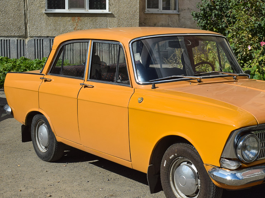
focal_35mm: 68
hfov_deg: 28.3
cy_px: 83
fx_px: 519
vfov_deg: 21.7
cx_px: 192
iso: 200
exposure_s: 1/1250
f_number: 7.1
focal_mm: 29
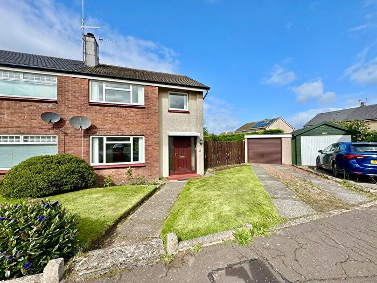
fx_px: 152
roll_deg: +0.4
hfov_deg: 102.1
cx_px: 188
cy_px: 142
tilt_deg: +0.3
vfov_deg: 85.7
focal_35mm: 14
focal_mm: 2.22
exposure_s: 1/2273
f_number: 2.2
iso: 50
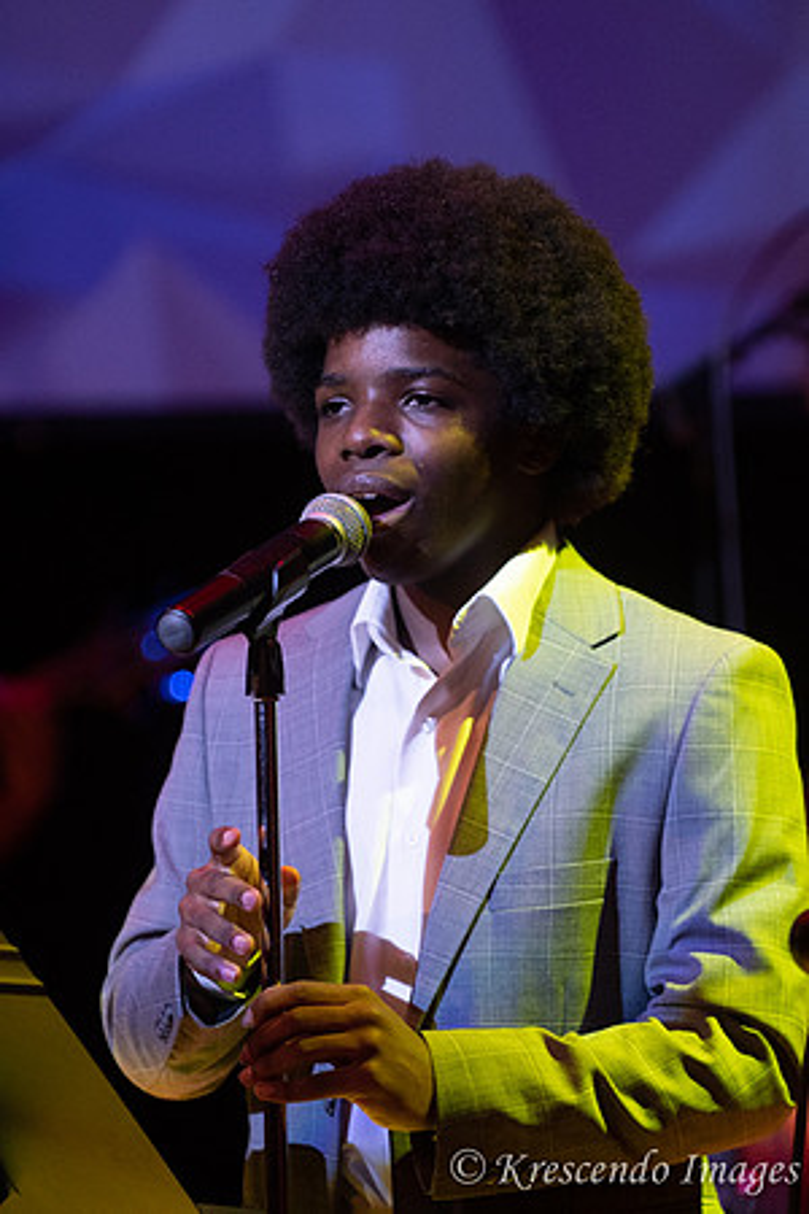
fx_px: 8089
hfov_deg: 5.7
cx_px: 404
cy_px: 607
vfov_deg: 8.6
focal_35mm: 240
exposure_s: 1/200
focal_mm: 160
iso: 1600
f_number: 2.8
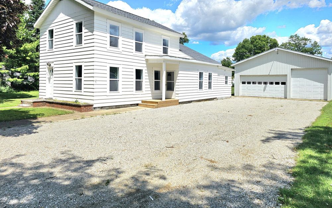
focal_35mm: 25
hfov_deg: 72.6
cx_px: 165
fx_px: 226
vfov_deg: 48.9
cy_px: 83
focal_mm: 6.3
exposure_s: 1/2000
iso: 10
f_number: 1.7
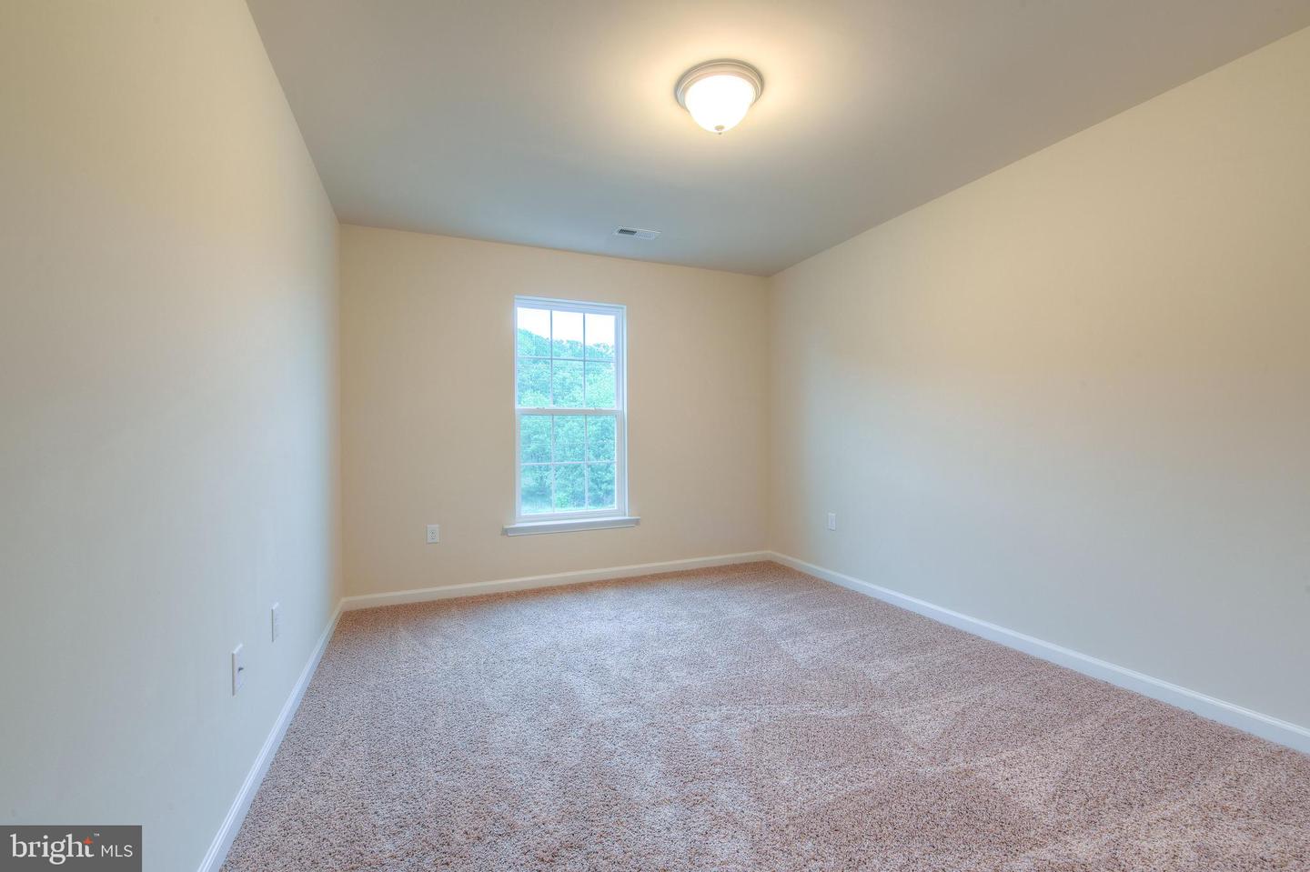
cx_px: 655
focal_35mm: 14
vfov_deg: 81.2
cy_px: 436
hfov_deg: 104.3
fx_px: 509
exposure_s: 1/1.25
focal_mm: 14
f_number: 11
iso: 200
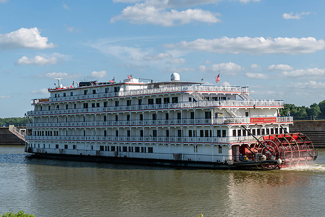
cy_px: 117
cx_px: 168
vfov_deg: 21.6
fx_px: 569
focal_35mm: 63
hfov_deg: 31.9
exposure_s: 1/200
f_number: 8
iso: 64
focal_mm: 58
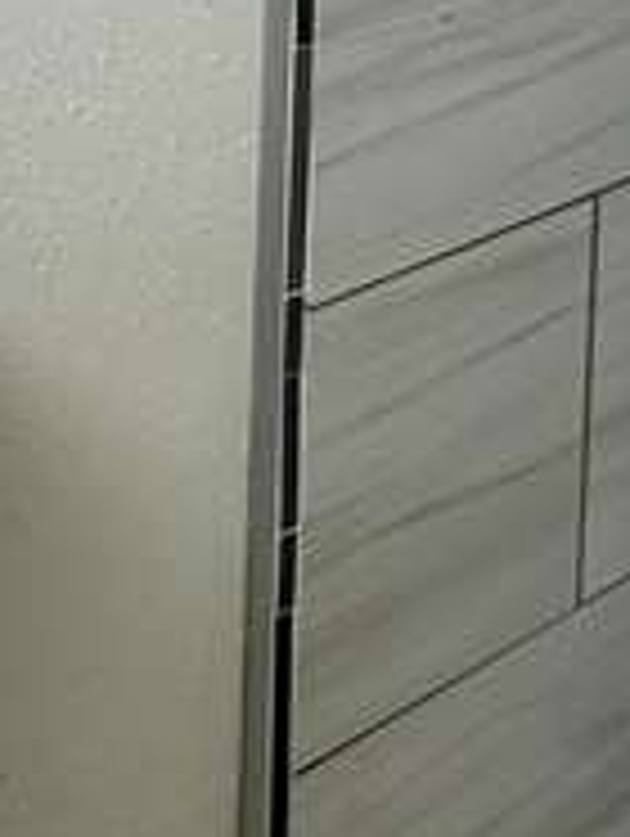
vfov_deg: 20.1
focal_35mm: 77
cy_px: -558
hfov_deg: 19.2
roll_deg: -2.2
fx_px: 1864
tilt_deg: -5.3
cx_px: 320
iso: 100
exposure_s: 1/120
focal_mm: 2.22
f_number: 2.2
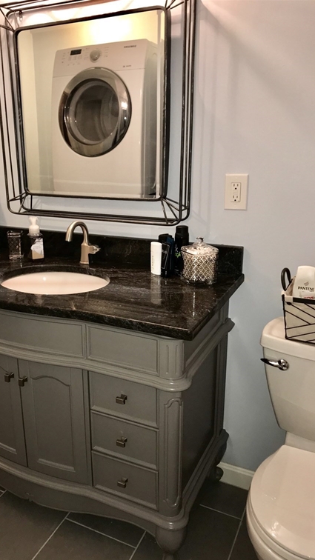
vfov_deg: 62.6
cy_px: 284
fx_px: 461
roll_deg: +1.3
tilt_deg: -17.5
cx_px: 104
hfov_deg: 37.3
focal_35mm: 31
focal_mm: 3.99
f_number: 1.8
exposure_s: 1/30
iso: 32
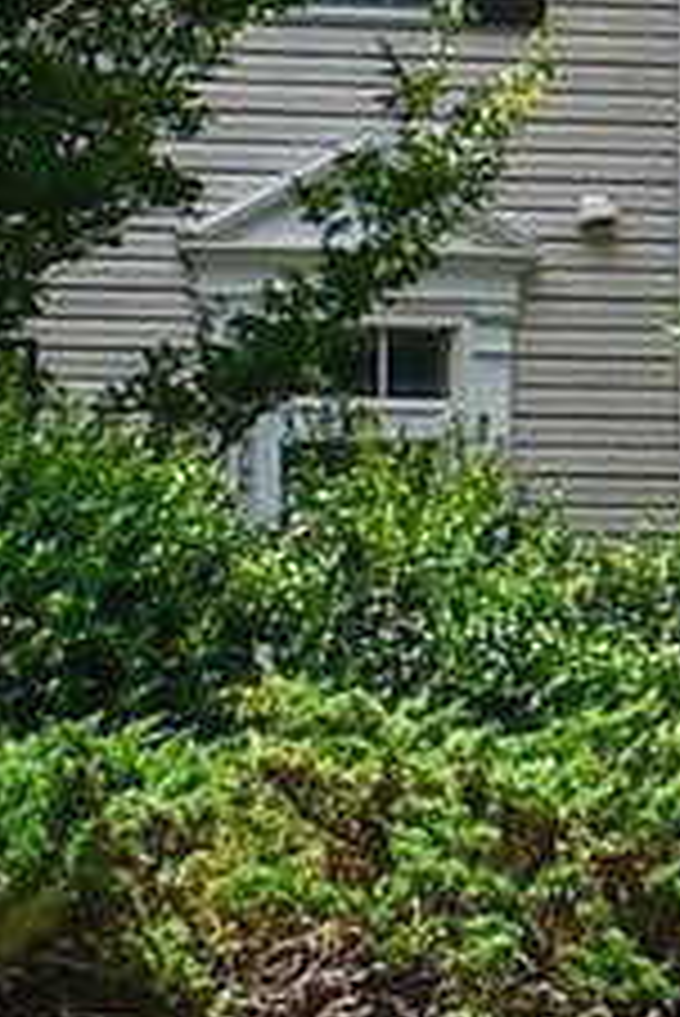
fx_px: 4866
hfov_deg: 7.2
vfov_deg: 11.9
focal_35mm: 172
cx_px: -1265
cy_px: 540
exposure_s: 1/320
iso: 100
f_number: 9
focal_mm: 13
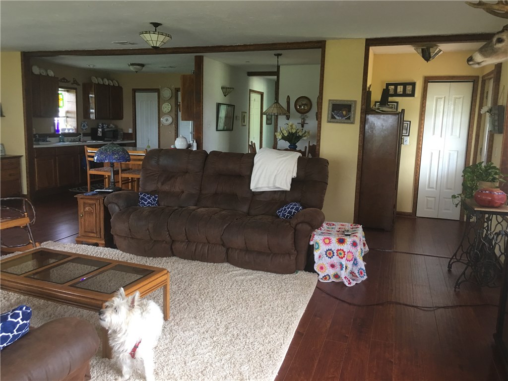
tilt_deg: -8.4
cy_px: 190
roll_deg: -2.1
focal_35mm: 29
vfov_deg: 48.2
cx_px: 254
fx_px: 426
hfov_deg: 61.7
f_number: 2.2
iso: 40
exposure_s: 1/15
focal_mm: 4.15
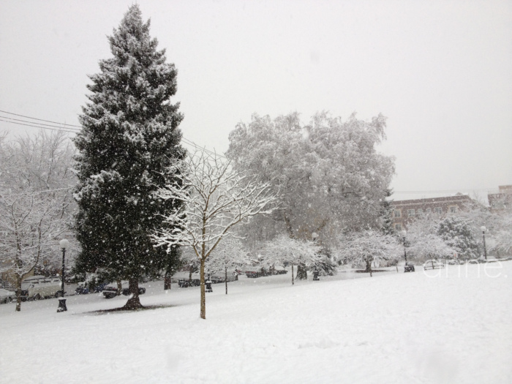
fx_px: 518
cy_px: 192
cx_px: 256
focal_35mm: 35
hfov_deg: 52.6
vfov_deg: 40.7
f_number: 2.4
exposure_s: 1/212
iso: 64
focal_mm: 4.3
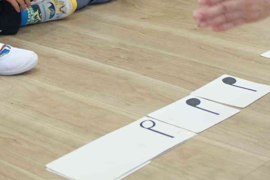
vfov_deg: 12.1
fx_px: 833
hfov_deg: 18.4
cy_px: -35
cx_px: 121
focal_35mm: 111
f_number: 4.5
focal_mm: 30
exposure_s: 1/80
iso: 800
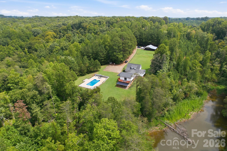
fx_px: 139
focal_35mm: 22
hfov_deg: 78.6
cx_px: 114
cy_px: 76
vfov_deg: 57.2
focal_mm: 8.4
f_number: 2.8
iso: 100
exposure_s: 1/1250
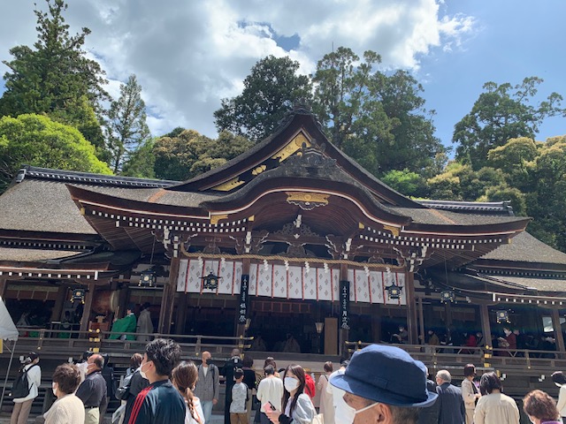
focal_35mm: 26
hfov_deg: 67.3
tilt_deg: +20.0
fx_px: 425
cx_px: 283
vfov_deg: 53.1
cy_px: 212
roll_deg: -2.4
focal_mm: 4.25
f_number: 1.8
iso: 25
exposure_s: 1/1779
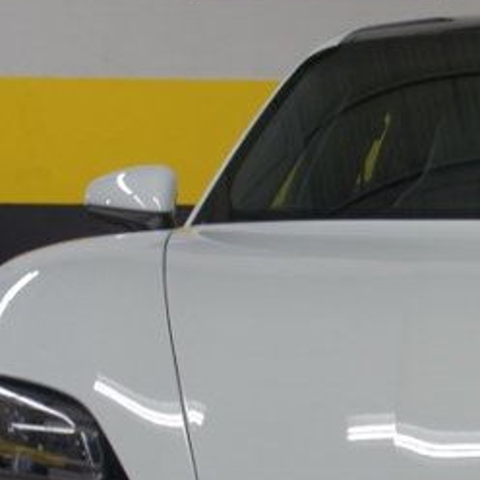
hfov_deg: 14.0
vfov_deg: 14.2
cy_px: 477
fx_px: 1894
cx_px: 588
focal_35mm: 121
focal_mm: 23
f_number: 4.5
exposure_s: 1/50
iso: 200
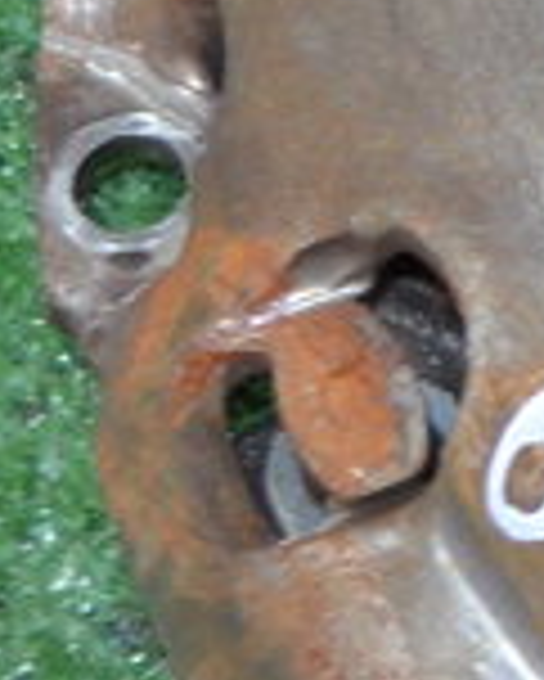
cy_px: 266
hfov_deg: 4.8
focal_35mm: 304
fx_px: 6112
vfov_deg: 6.4
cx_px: 1825
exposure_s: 1/60
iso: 1100
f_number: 4.8
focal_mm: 32
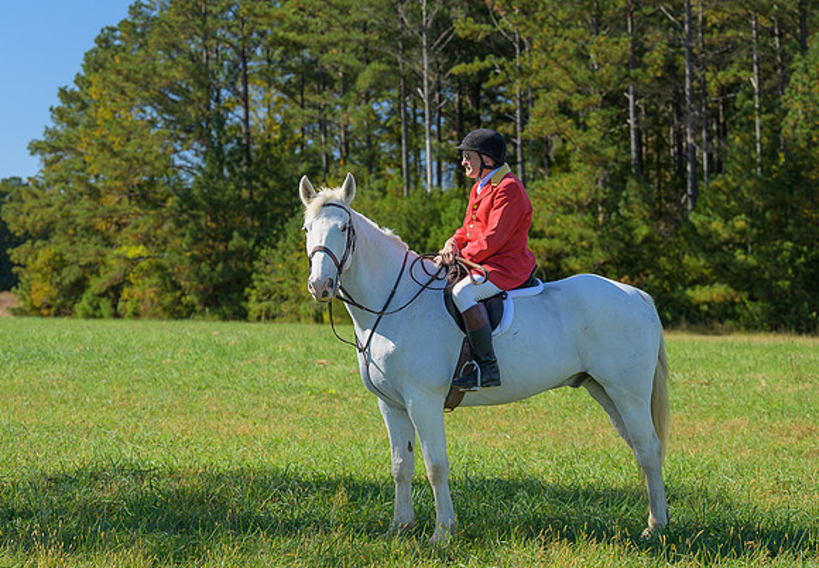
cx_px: 411
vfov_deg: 15.2
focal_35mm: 92
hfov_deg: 21.9
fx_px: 2118
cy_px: 206
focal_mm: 70
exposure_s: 1/500
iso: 200
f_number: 4
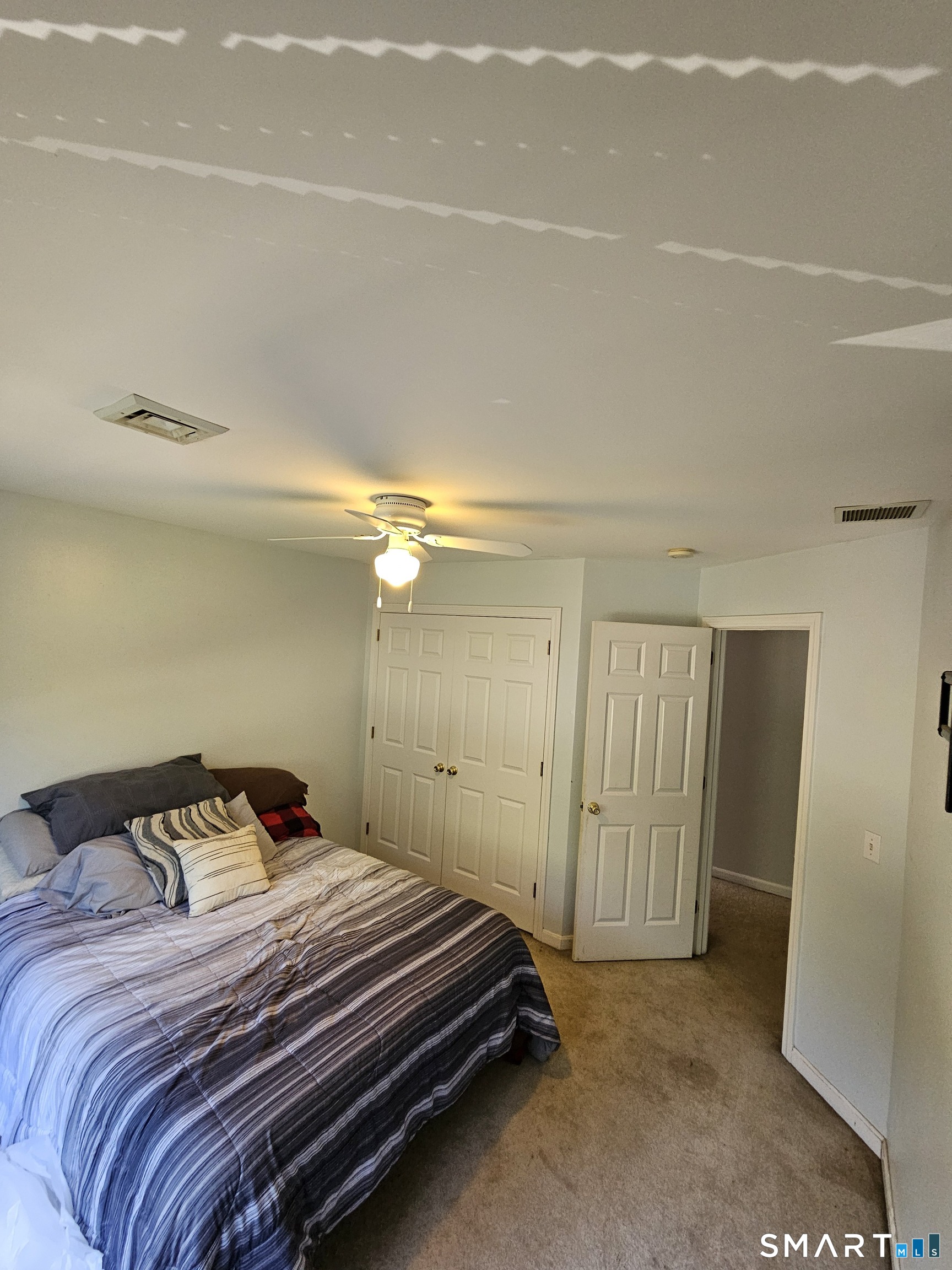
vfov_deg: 106.2
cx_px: 476
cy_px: 635
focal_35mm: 13
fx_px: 477
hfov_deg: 89.9
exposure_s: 1/60
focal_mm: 2.2
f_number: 2.2
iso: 320
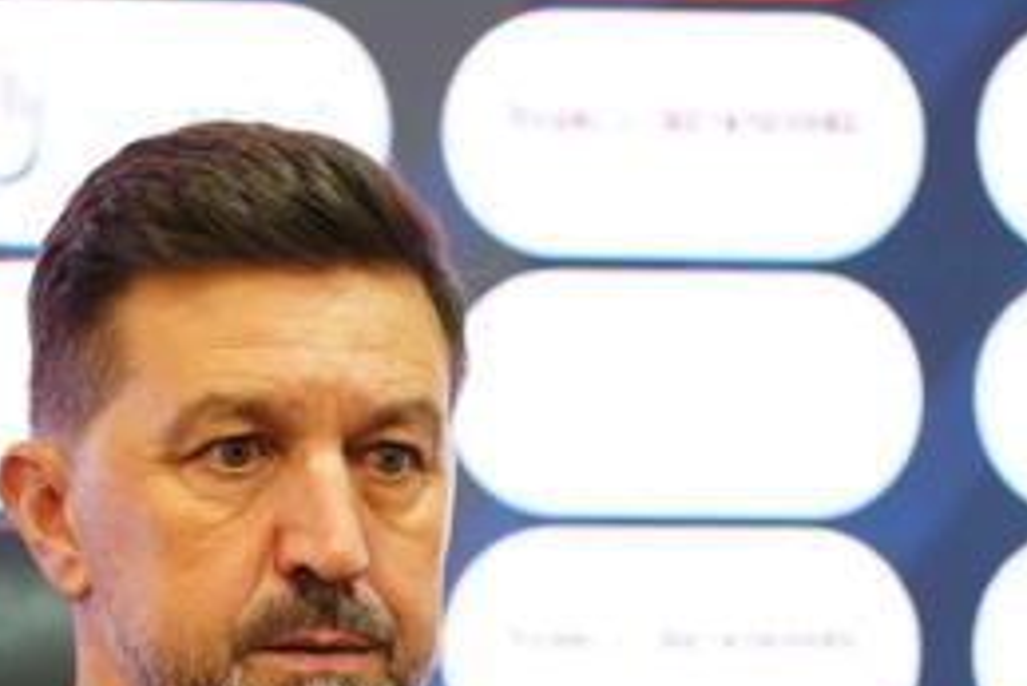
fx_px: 13529
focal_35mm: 474
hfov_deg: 4.3
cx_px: 315
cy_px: 793
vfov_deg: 2.9
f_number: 2.8
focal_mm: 200
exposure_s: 1/125
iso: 1250
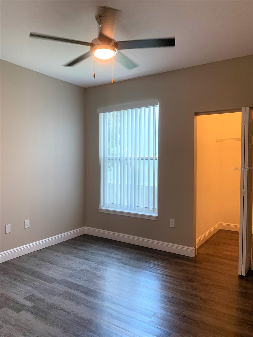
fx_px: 253
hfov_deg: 53.1
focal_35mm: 26
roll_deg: -0.4
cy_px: 168
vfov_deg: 67.3
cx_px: 126
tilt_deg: -0.5
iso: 80
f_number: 1.8
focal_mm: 4.25
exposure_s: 1/60
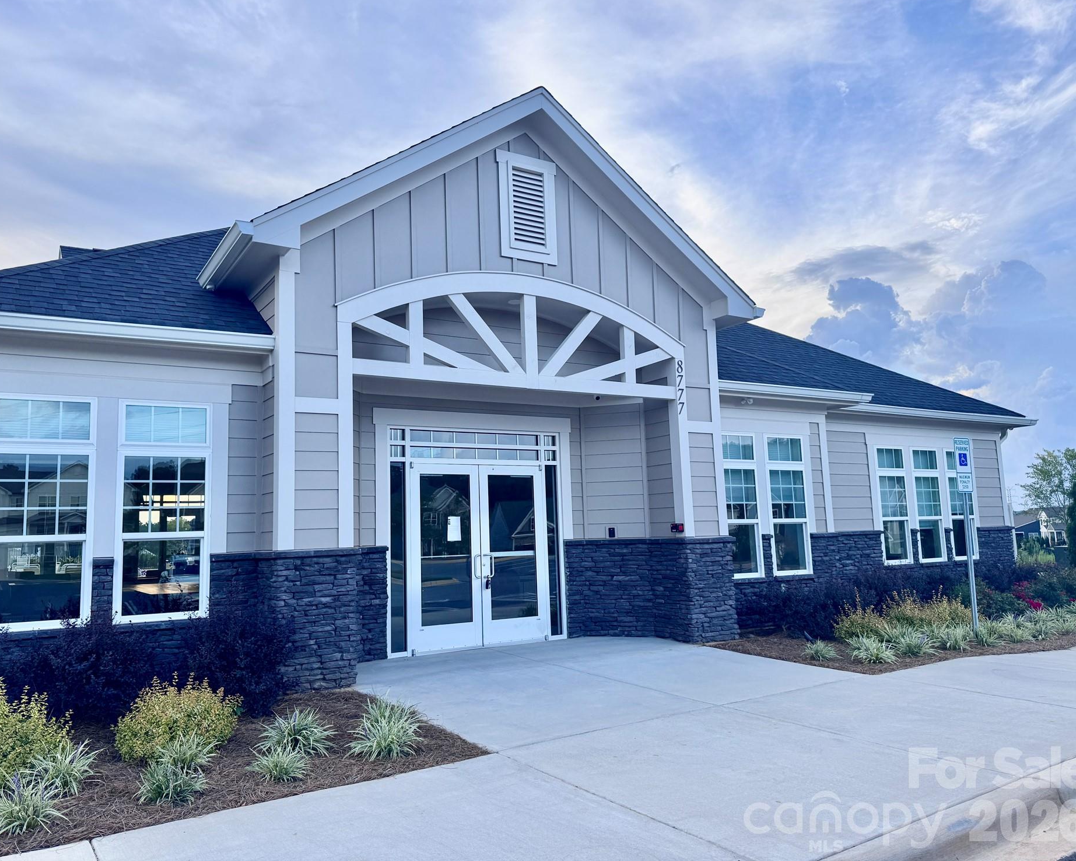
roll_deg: +1.0
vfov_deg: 54.9
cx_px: 497
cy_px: 414
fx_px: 828
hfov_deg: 65.9
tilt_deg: +7.8
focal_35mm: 26
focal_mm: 6.76
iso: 80
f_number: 1.78
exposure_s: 1/952
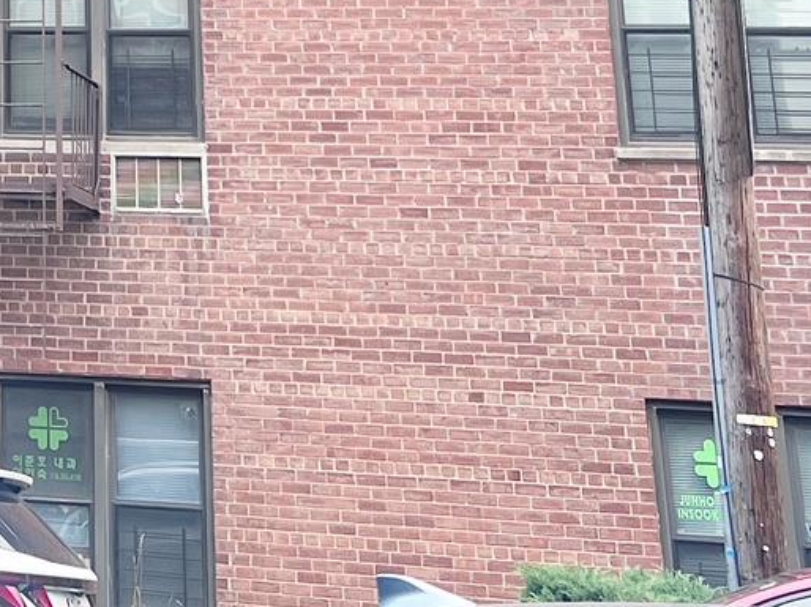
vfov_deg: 12.9
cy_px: -546
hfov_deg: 17.8
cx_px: -306
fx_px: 2389
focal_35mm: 102
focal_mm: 5.7
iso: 50
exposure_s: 1/803
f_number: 1.5
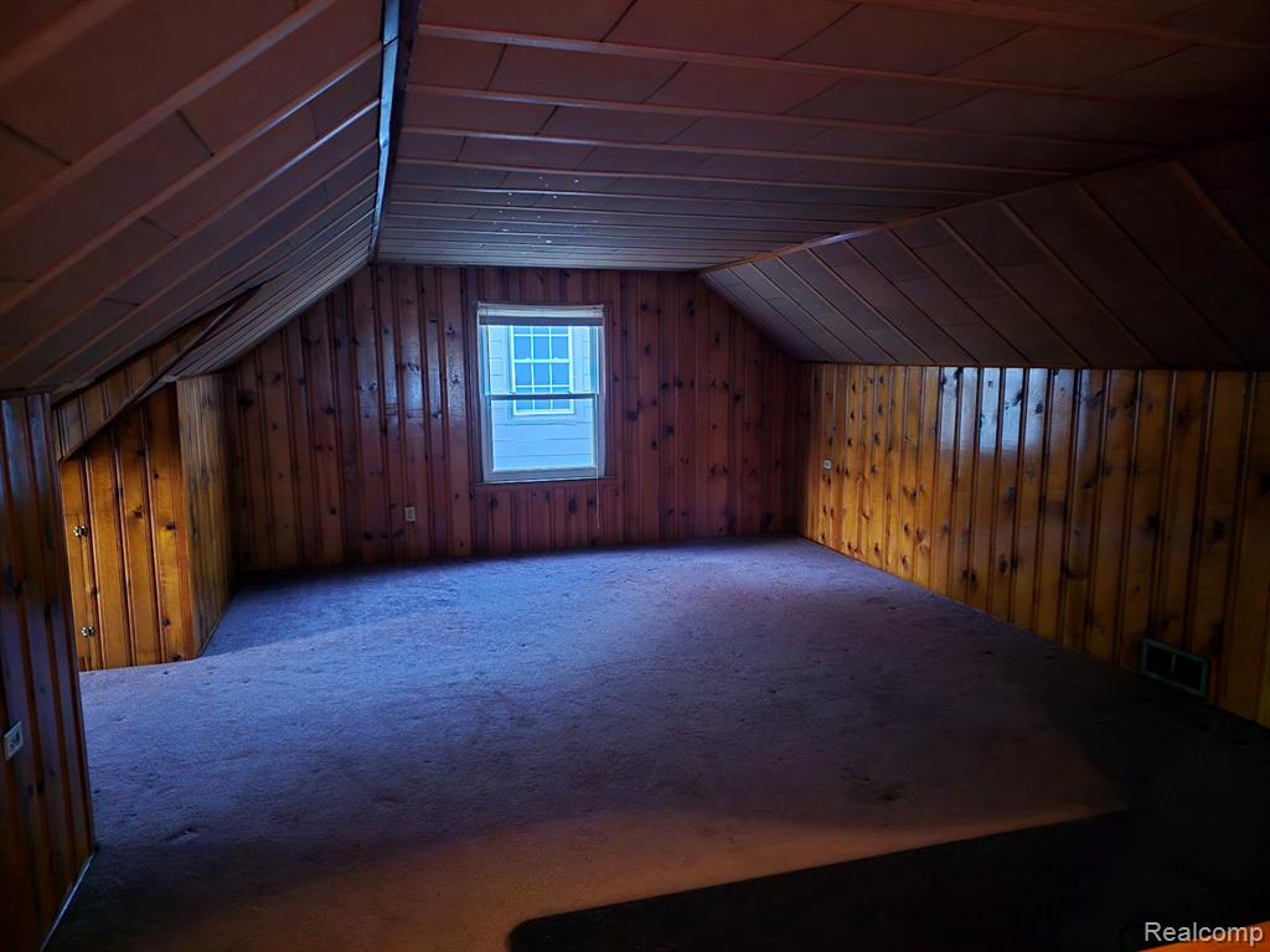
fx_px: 844
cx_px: 635
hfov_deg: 73.9
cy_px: 476
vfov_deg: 58.9
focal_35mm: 23
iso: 3200
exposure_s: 1/7.07
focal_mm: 6.3
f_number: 1.7
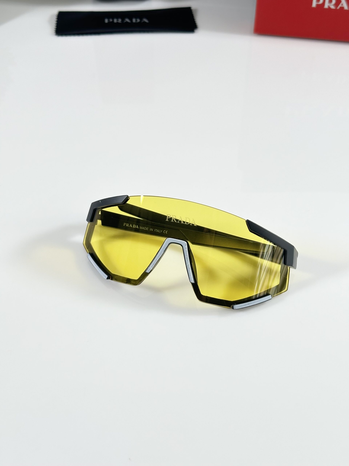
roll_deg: -0.1
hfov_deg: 30.3
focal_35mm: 48
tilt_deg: -43.9
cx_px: 174
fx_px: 645
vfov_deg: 39.7
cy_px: 233
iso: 80
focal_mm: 6.86
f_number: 1.78
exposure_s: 1/100
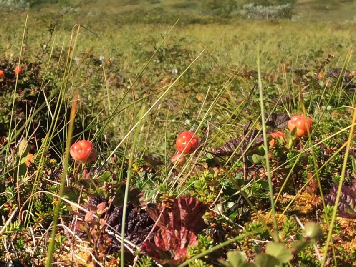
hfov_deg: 21.6
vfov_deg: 17.0
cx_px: -5
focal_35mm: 87
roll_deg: +0.7
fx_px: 895
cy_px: 127
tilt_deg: -9.0
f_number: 2.2
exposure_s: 1/1520
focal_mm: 4.15
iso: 32
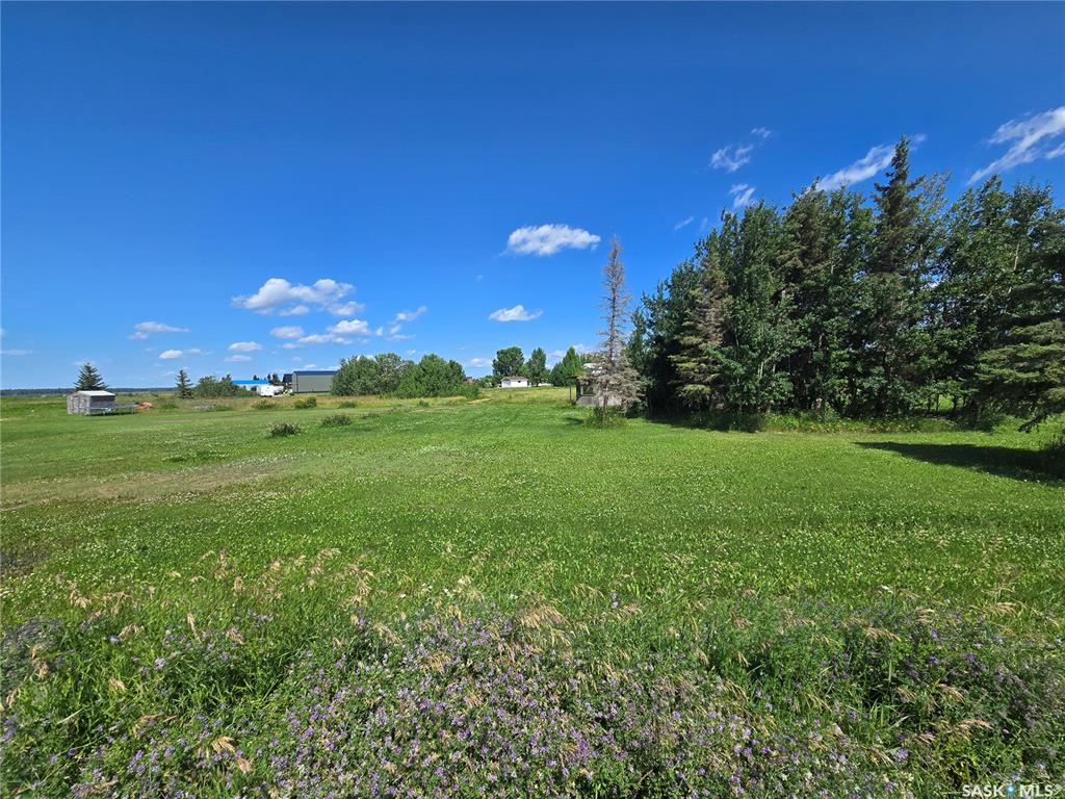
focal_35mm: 13
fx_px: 400
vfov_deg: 89.9
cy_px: 400
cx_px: 532
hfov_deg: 106.2
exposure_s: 1/2450
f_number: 2.2
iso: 50
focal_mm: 2.2
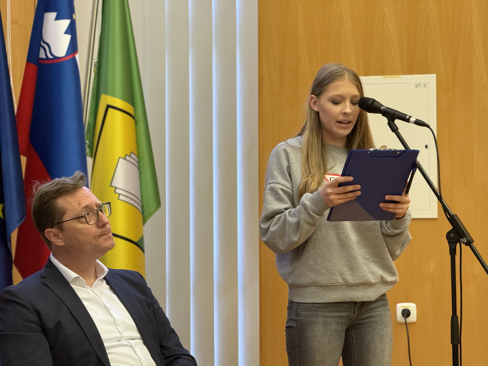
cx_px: 244
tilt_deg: +1.2
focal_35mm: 120
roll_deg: -0.2
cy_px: 183
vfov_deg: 12.3
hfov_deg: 16.4
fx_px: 1692
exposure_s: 1/60
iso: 500
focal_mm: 15.66
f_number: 2.8
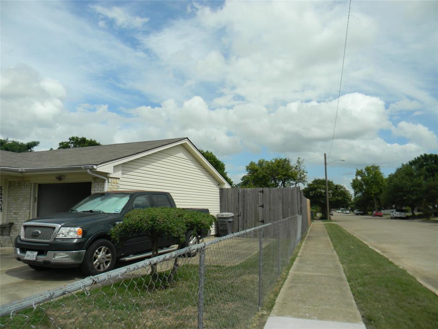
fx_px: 354
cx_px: 219
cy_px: 164
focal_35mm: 28
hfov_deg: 63.4
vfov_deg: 49.7
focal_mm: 5
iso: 80
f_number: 7
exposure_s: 1/390
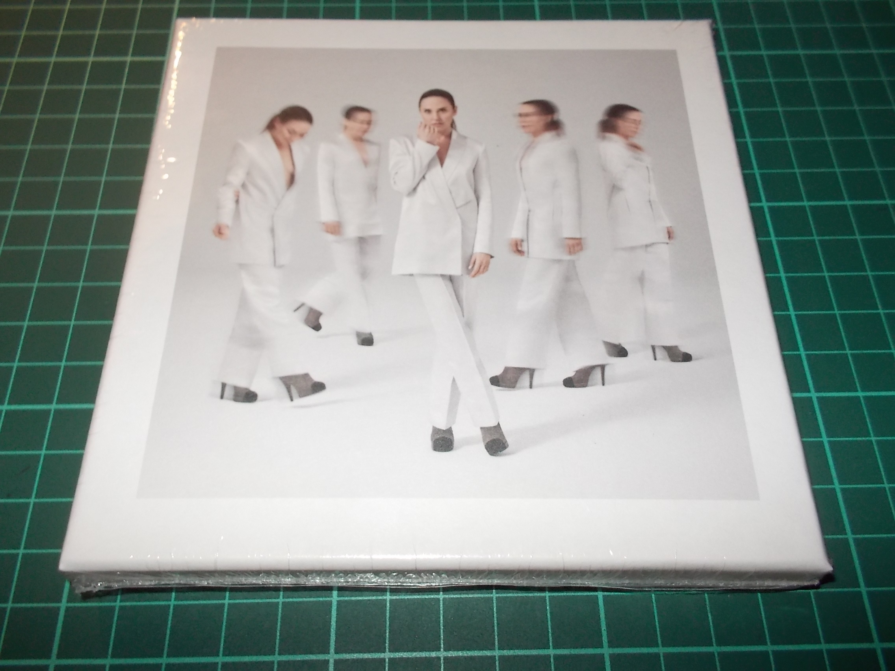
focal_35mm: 29
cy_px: 336
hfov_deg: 61.7
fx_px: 750
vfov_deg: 48.2
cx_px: 448
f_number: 3.3
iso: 200
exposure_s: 1/30
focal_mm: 4.1
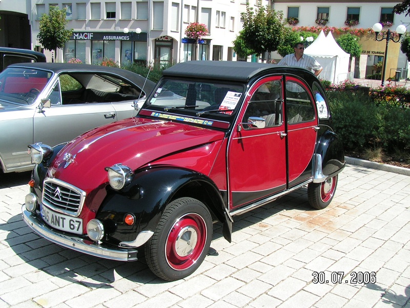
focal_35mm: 38
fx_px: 450
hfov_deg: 49.0
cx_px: 205
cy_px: 154
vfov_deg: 37.7
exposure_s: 1/250
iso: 50
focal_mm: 5.8
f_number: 5.6
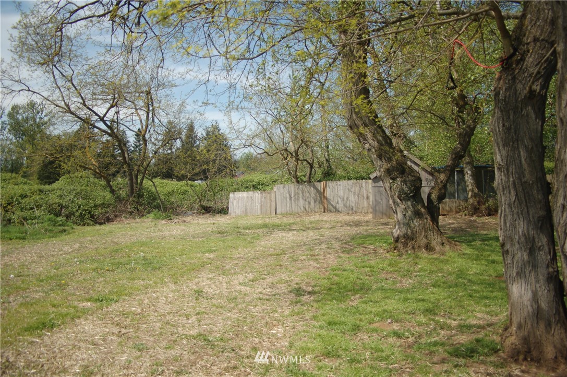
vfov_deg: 47.8
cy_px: 188
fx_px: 425
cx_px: 284
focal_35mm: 27
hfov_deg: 67.4
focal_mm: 18
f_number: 3.5
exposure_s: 1/1250
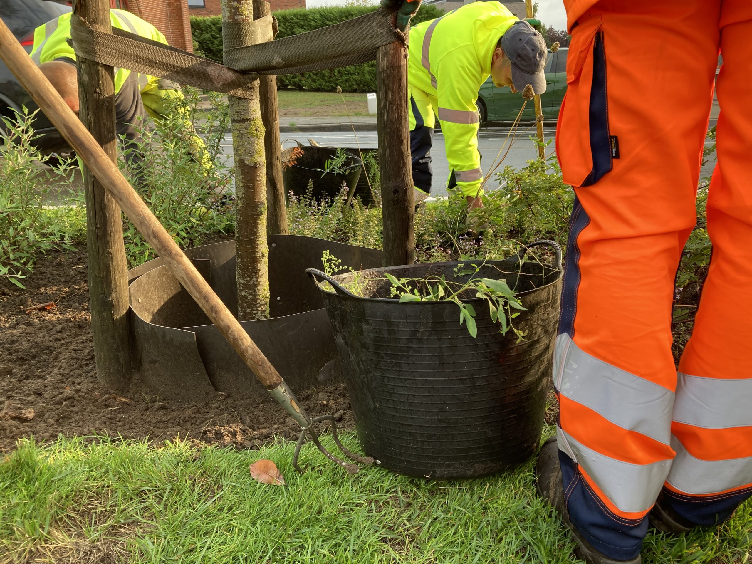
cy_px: 282
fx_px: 608
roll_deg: +1.9
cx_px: 376
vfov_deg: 49.7
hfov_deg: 63.4
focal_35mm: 28
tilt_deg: -19.4
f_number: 1.8
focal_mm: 3.99
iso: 25
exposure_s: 1/121
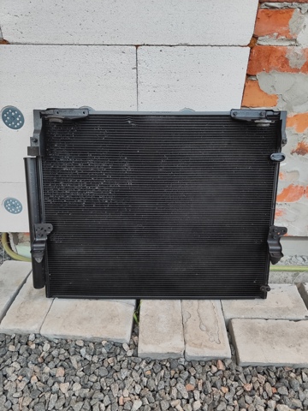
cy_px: 206
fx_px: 273
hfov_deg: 58.9
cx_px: 154
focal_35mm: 23
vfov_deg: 73.9
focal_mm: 5.59
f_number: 1.88
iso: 95
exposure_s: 1/100
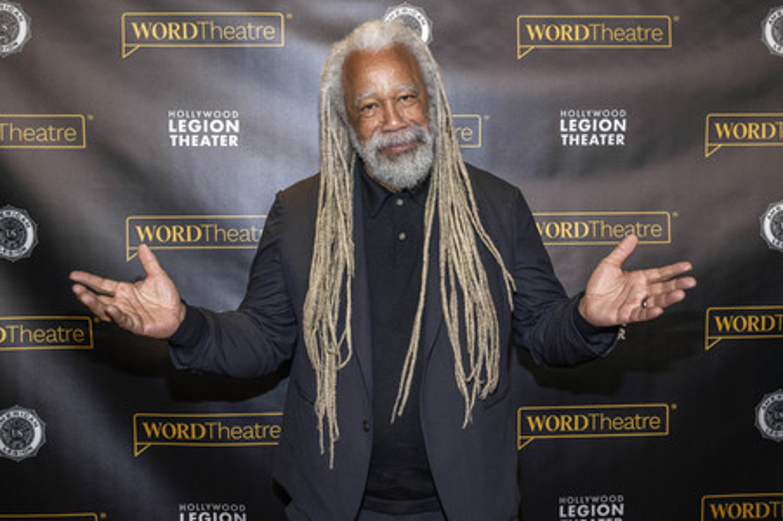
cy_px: 260
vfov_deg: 36.8
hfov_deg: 53.2
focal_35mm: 36
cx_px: 392
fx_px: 782
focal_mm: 36
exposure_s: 1/250
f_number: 4
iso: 800
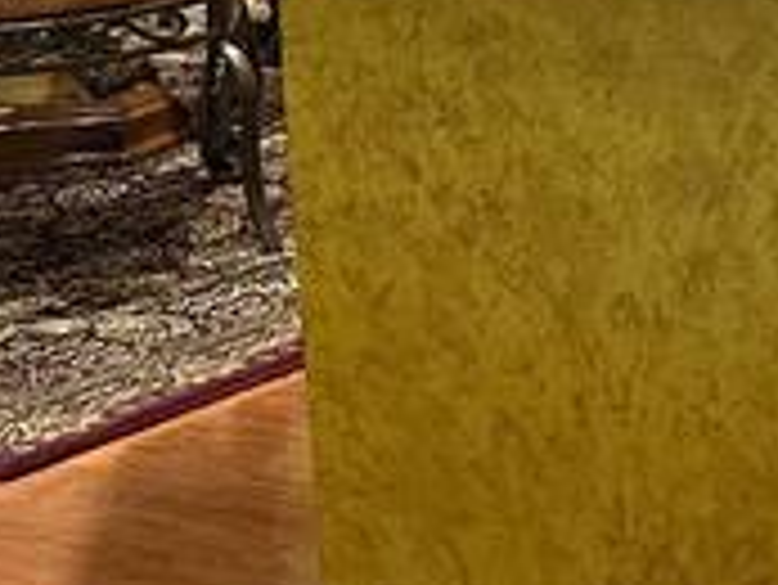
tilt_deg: -6.6
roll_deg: +0.7
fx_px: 3194
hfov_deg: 10.8
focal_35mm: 142
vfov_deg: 9.9
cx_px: 2123
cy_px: -500
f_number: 1.78
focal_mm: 6.86
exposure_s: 1/60
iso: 200
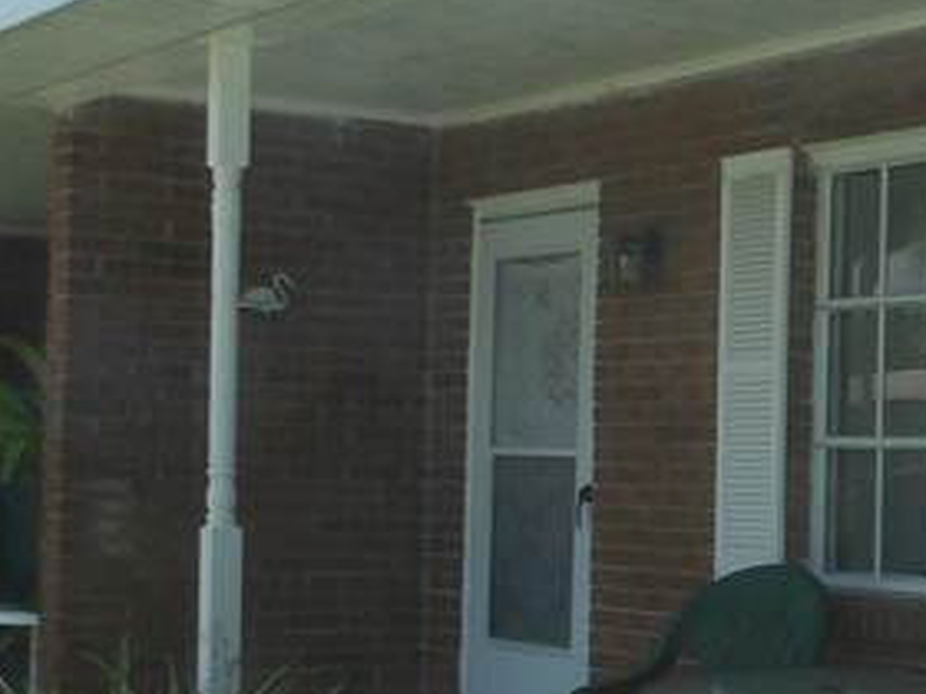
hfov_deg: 20.2
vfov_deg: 17.5
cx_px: 1369
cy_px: 453
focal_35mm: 84
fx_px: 2247
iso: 100
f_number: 4.1
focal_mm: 4.2
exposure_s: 1/436
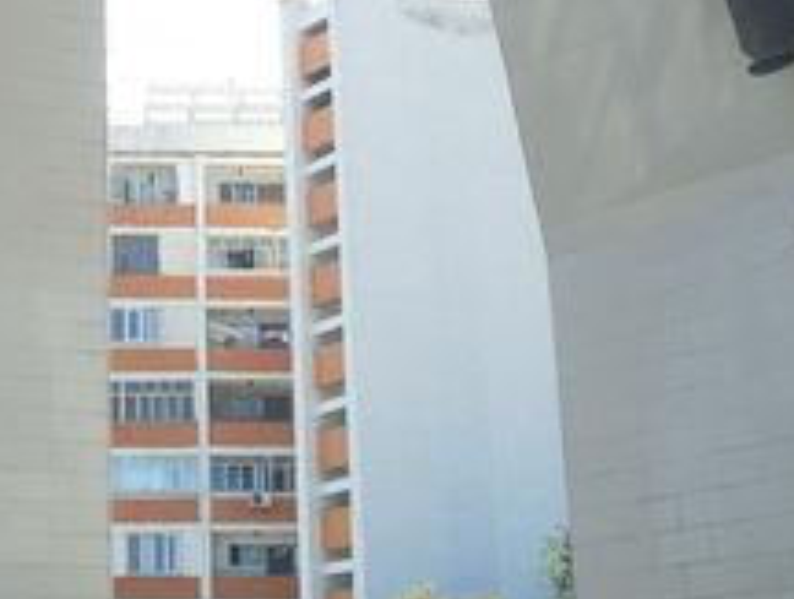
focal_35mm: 79
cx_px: 140
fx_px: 1816
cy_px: 81
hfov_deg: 24.2
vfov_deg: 18.5
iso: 100
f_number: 8.4
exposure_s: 1/125
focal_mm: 6.3
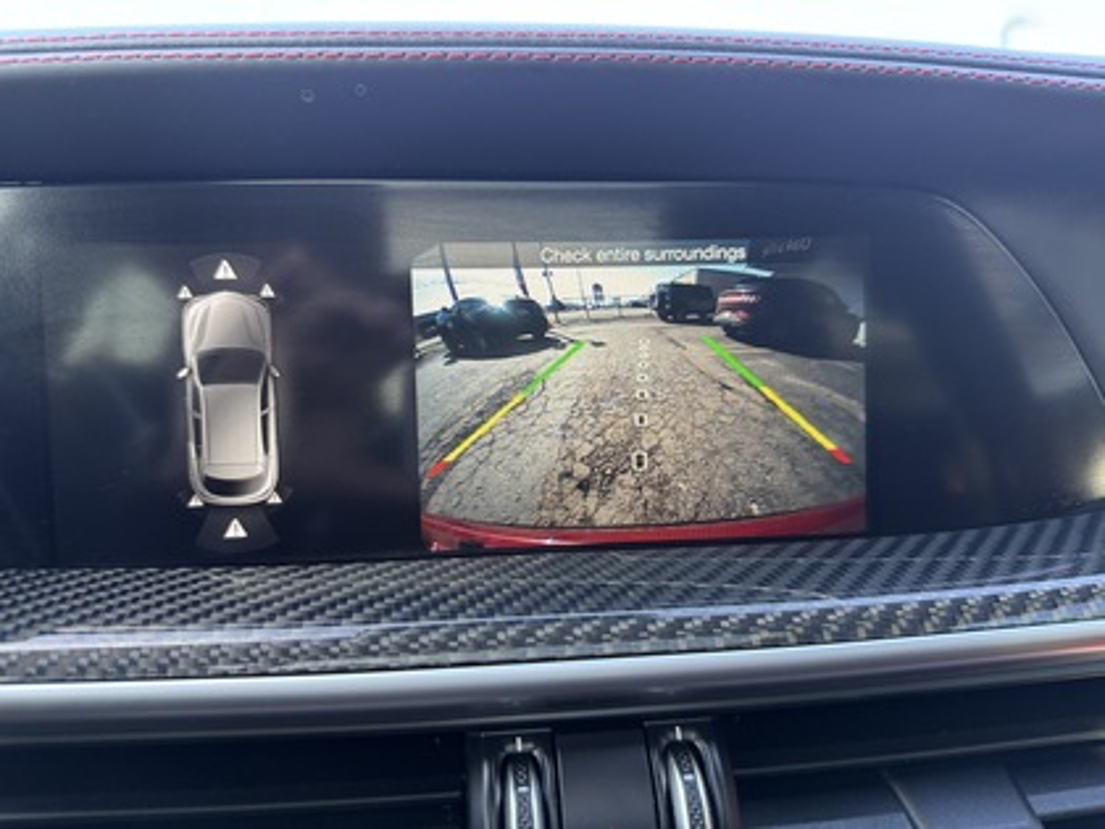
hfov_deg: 71.6
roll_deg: +0.0
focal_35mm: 24
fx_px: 766
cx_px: 552
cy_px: 414
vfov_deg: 56.8
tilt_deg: -11.0
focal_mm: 6.76
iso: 200
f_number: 1.78
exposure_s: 1/119
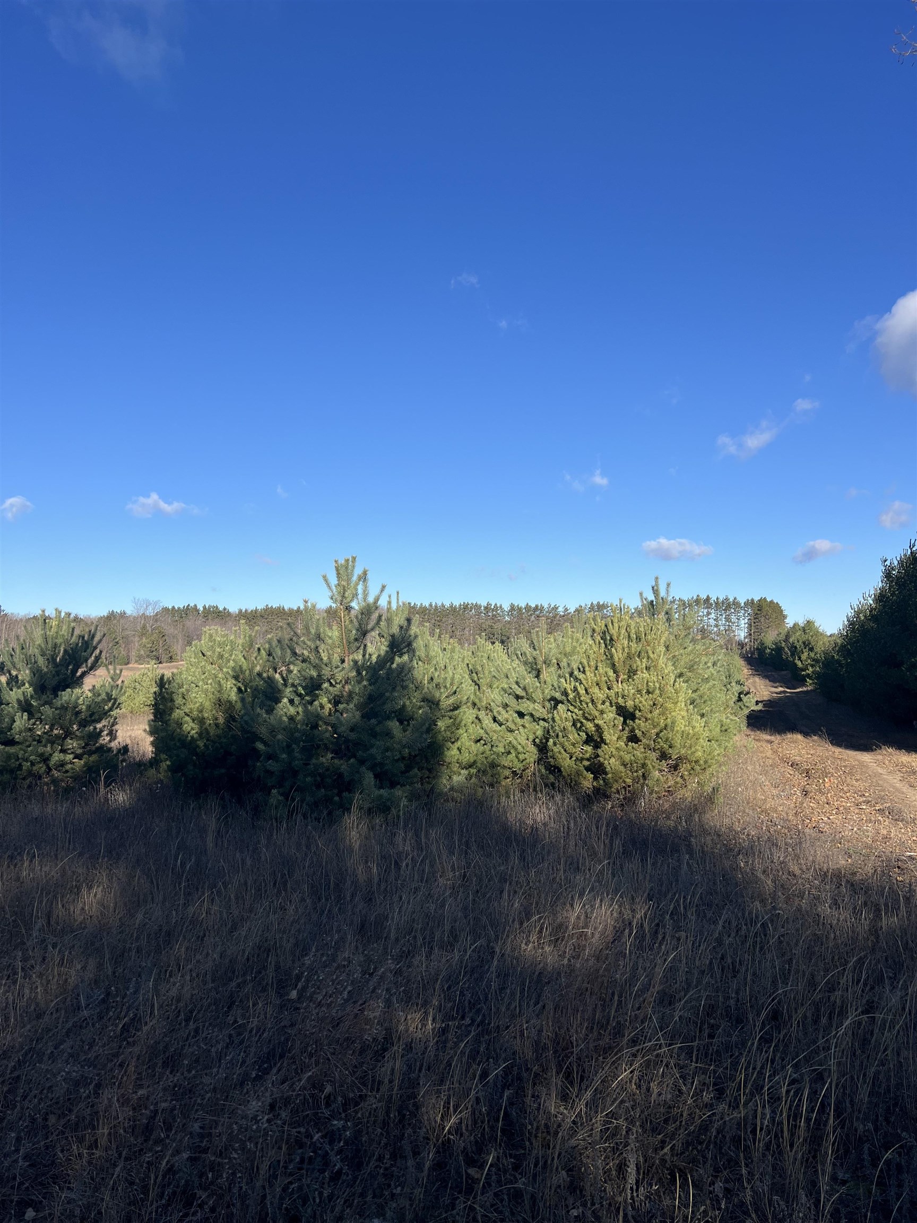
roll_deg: -0.2
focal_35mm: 26
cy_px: 612
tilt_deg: +3.0
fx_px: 918
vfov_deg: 67.3
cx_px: 458
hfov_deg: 53.1
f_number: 1.5
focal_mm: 5.7
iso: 50
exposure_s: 1/3831
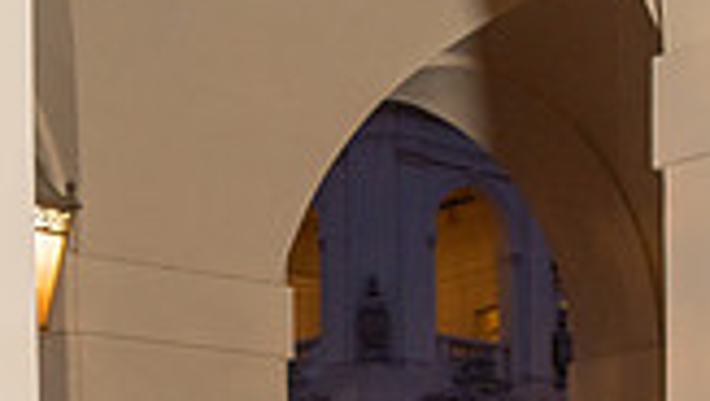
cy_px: 825
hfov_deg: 19.5
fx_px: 2054
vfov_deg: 10.2
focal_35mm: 109
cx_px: 498
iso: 500
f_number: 3.5
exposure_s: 1/80
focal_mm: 24
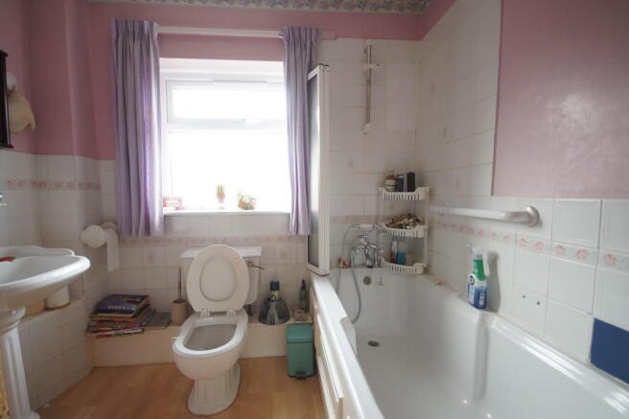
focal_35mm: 15
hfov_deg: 100.4
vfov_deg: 77.3
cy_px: 210
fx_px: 262
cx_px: 314
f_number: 4
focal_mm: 10
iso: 640
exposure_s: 1/60
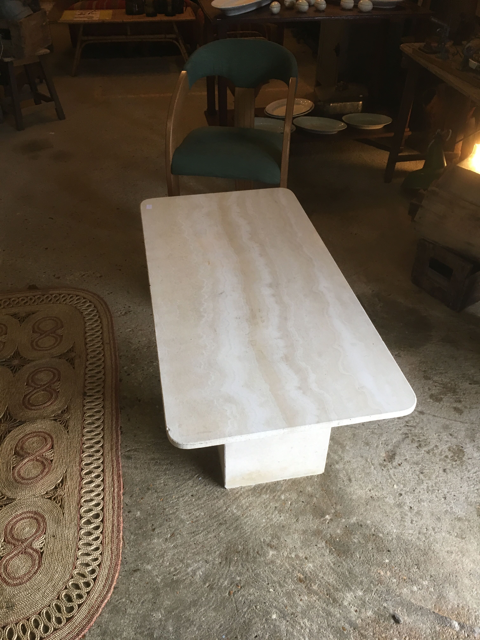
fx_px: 536
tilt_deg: -41.2
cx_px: 240
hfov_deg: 48.2
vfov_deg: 61.7
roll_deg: -0.6
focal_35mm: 29
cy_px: 320
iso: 100
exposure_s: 1/33
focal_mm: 4.15
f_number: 2.2
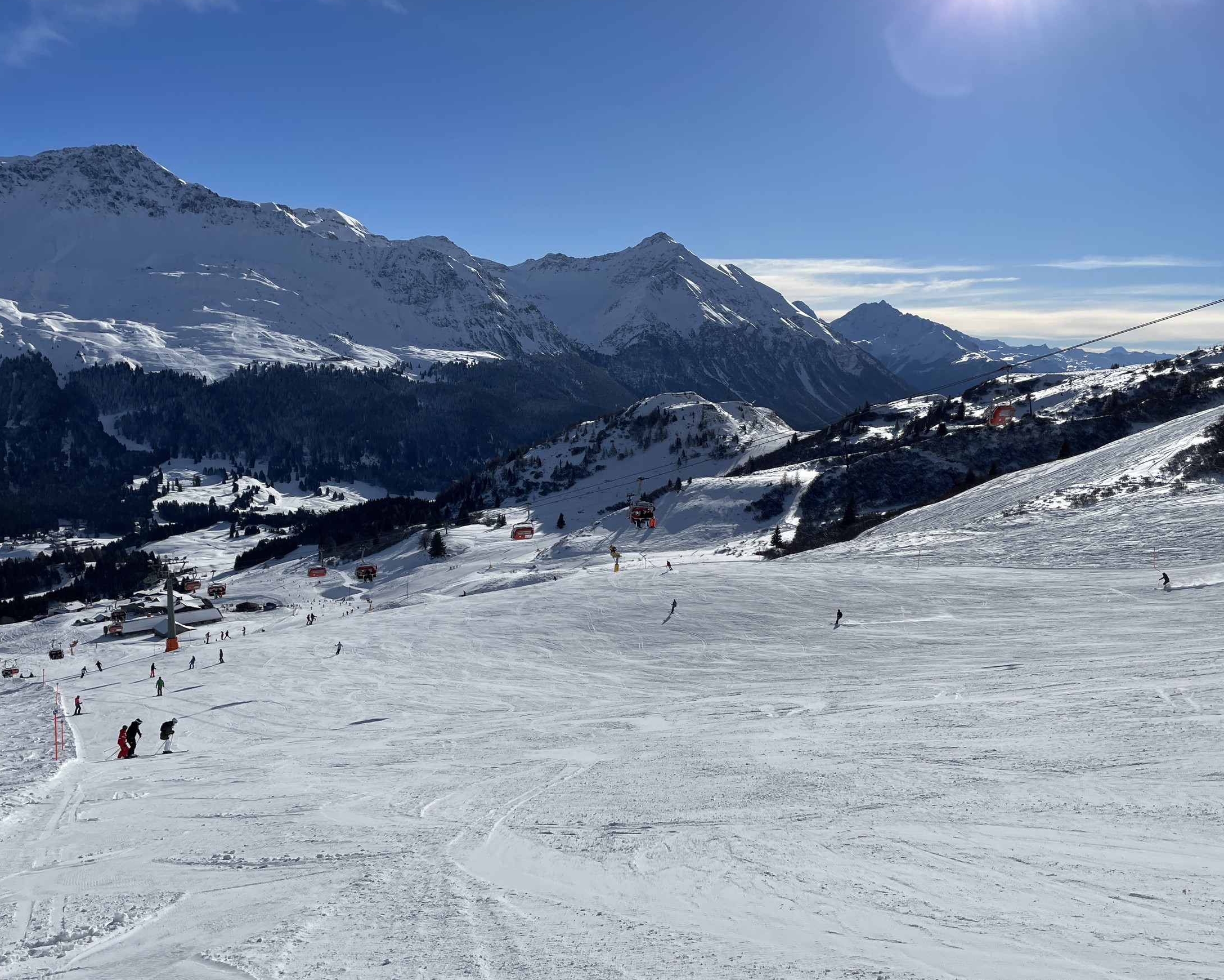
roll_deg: -5.0
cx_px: 616
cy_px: 482
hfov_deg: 62.2
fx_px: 1014
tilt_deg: -2.3
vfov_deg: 51.5
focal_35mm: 28
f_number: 1.6
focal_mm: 4.2
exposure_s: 1/13333
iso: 32
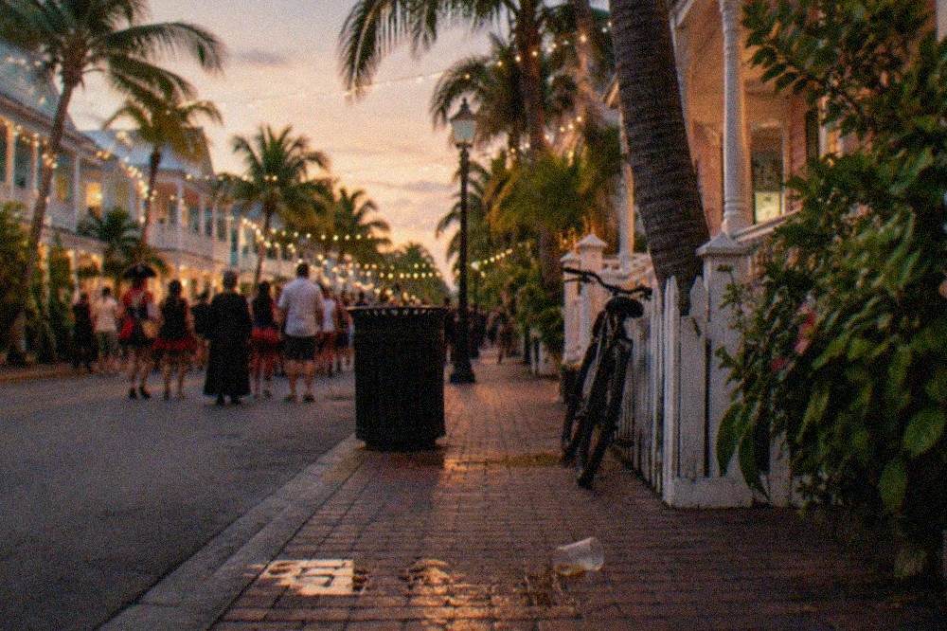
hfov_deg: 73.8
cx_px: 474
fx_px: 631
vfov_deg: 53.1
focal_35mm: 24
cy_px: 316
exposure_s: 1/25
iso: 6400
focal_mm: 24
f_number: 9
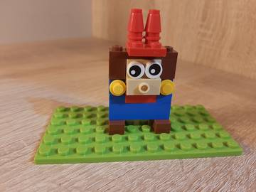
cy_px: 96
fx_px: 200
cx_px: 128
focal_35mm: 27
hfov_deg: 65.3
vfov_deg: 51.4
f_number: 1.7
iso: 200
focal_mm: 3.93
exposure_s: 1/25
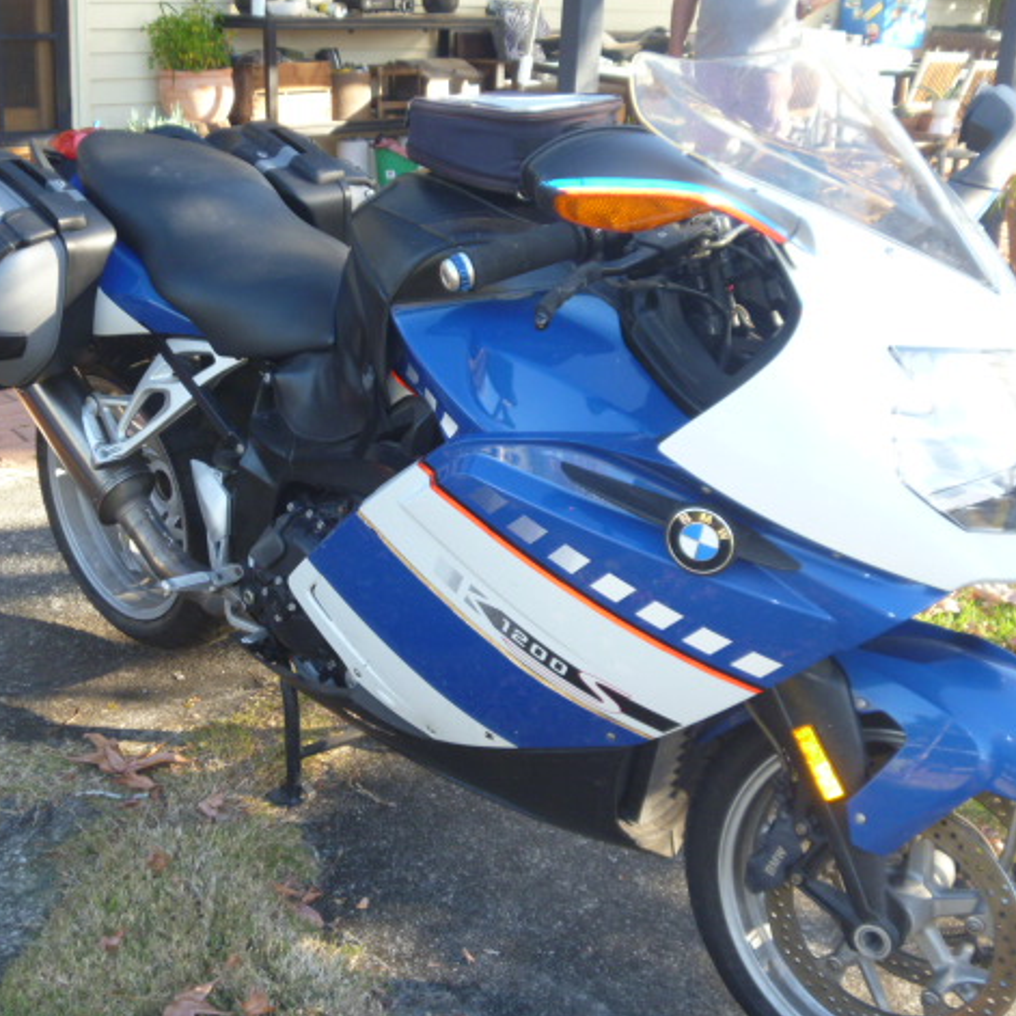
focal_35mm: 42
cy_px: 500
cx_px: 483
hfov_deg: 40.0
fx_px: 1395
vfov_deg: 40.0
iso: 100
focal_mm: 6.3
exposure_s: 1/60
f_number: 3.5
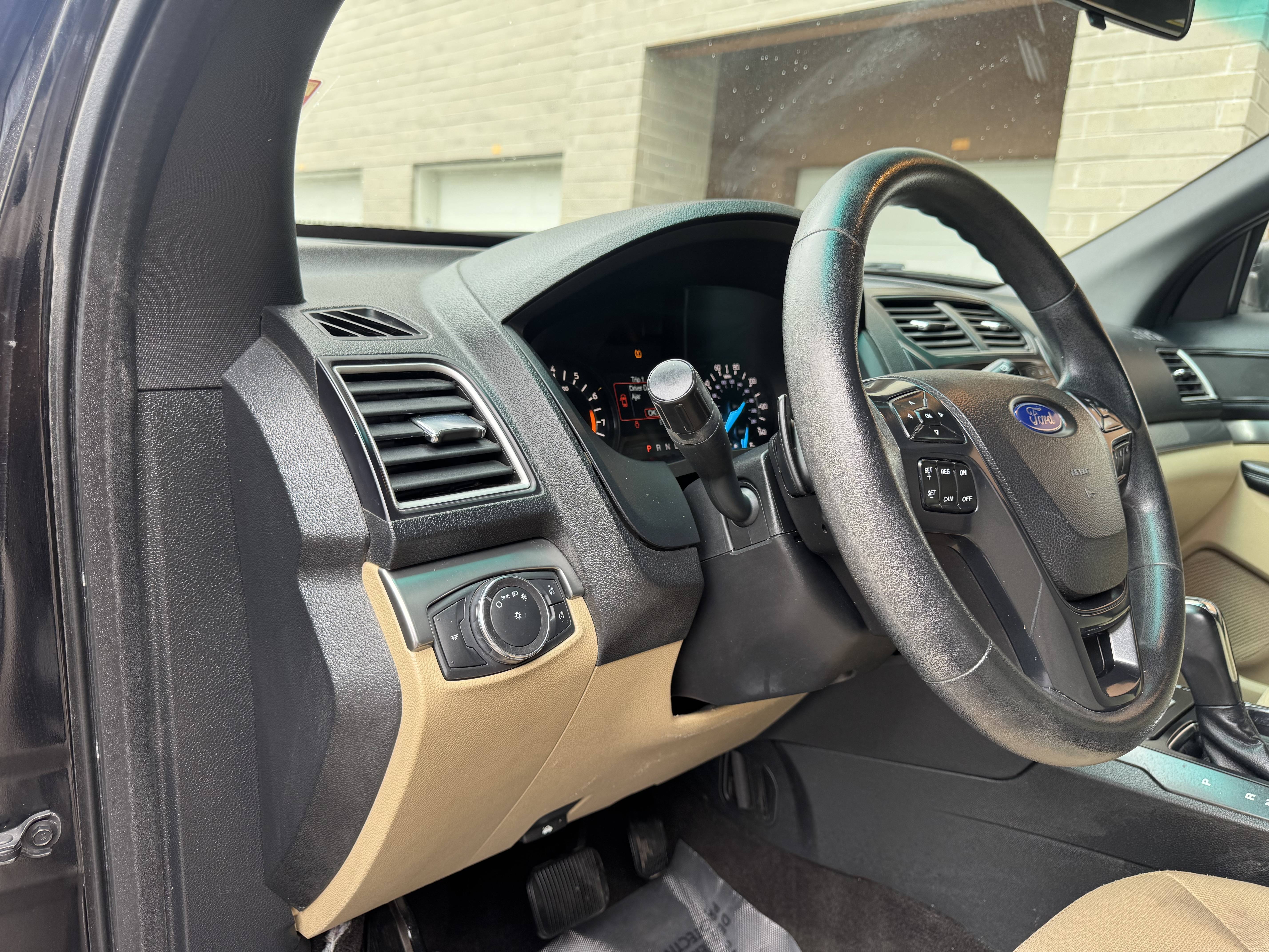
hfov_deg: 71.6
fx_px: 880
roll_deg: -5.3
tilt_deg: -10.8
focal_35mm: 24
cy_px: 476
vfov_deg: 56.8
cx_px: 634
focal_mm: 6.76
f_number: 1.78
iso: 100
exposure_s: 1/121
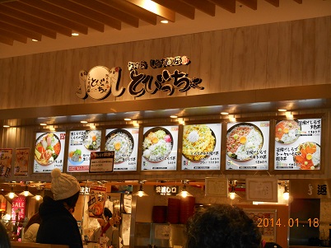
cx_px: 166
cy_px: 124
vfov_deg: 18.4
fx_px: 765
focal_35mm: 80
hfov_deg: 24.4
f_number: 4.7
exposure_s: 1/60
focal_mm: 14.3
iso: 320
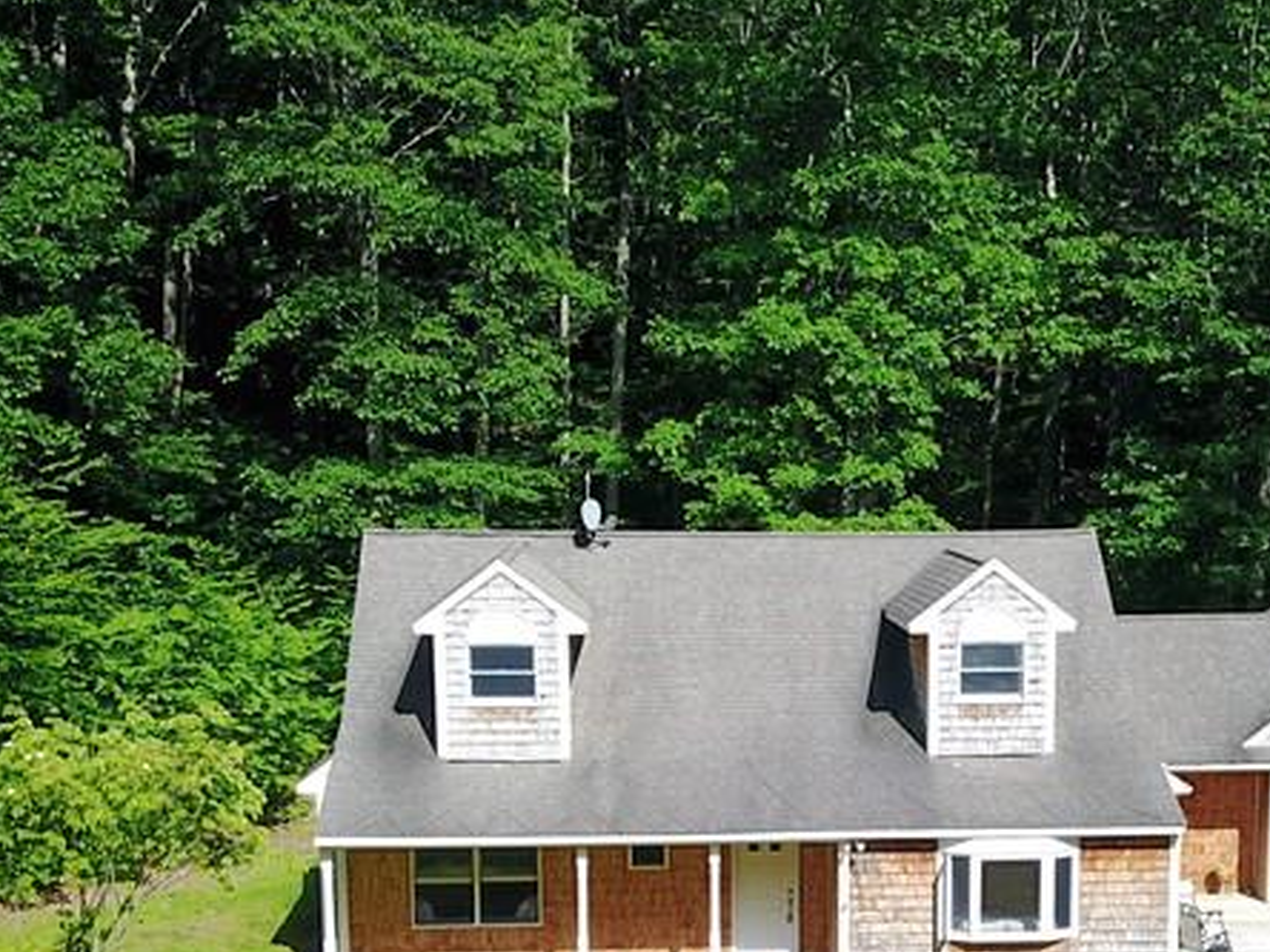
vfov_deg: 23.8
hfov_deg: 32.0
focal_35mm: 60
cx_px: 812
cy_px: 855
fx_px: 2201
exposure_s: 1/787
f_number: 2.2
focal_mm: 4.73
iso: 100
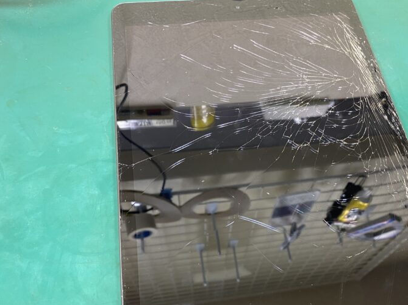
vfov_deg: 40.5
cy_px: 185
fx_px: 412
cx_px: 254
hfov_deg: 52.1
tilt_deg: -63.1
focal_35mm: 35
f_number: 1.8
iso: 160
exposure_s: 1/50
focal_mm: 4.25
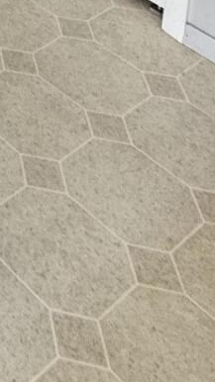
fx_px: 801
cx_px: -303
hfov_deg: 12.2
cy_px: -393
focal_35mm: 79
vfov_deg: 17.9
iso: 160
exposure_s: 1/60
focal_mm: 2.22
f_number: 2.2
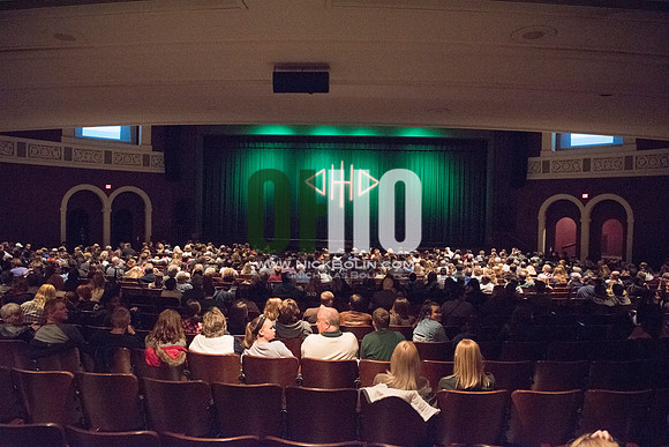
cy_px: 224
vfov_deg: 53.2
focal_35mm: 24
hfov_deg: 73.7
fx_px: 446
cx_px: 334
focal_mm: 24
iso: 4000
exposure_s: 1/100
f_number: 3.5
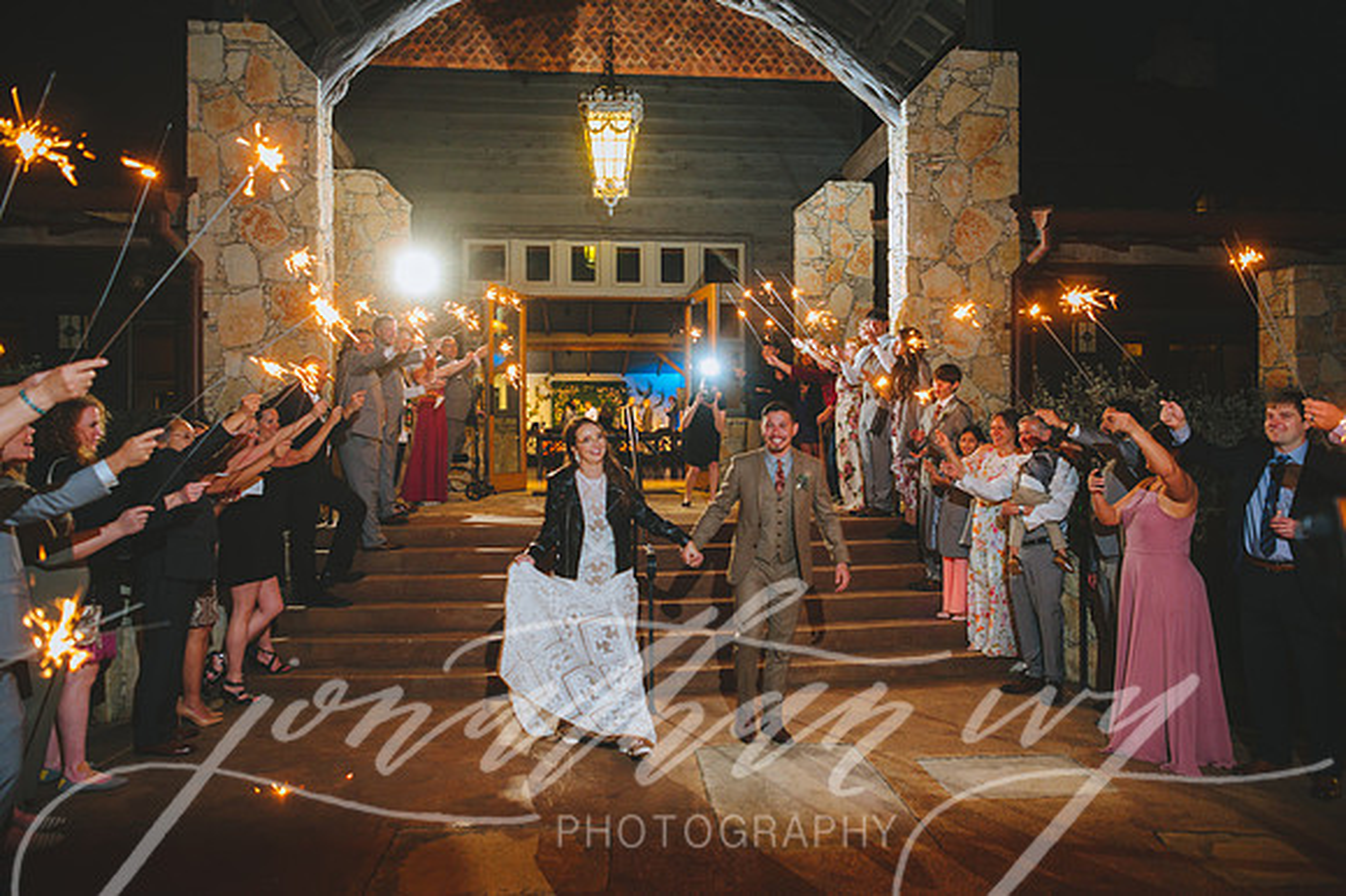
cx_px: 673
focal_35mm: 24
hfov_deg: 73.8
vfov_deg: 53.1
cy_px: 448
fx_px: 897
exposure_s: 1/50
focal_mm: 24
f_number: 2.8
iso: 2500
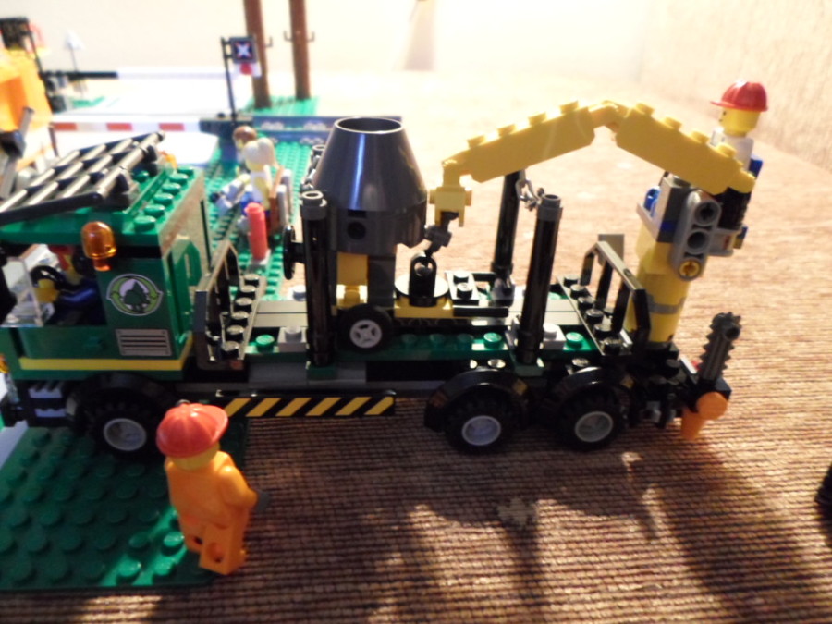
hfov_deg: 69.4
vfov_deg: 54.9
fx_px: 601
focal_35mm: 25
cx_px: 416
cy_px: 312
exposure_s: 1/4
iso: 400
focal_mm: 4.5
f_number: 2.5
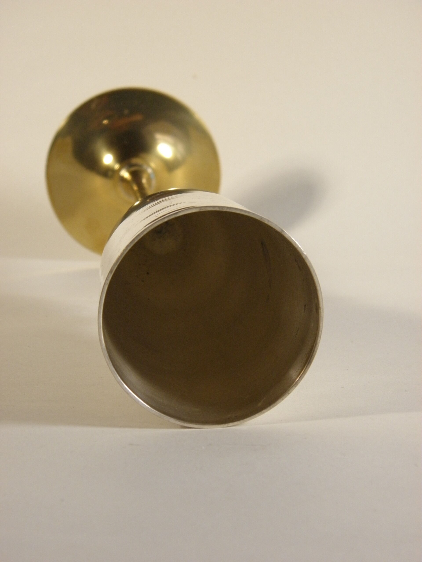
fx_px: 1447
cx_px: 211
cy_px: 281
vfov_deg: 22.0
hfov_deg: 16.6
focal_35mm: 89
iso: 200
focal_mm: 16
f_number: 4.5
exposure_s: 1/50
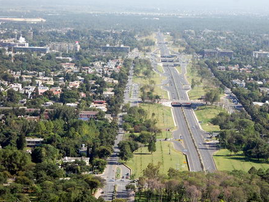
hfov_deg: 14.8
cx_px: 177
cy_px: 83
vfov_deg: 11.2
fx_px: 1030
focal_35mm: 133
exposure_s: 1/500
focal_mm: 65
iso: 200
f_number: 5.6
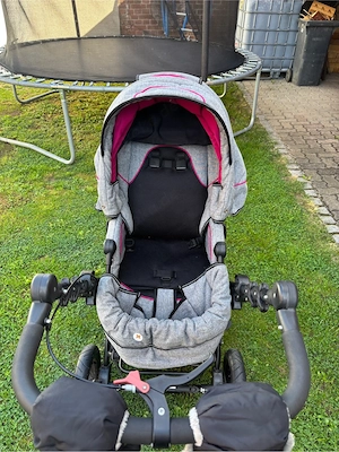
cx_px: 170
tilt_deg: -34.7
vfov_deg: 67.3
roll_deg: -1.7
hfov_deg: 53.1
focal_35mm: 26
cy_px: 226
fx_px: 339
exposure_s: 1/172
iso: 64
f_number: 1.6
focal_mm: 5.96
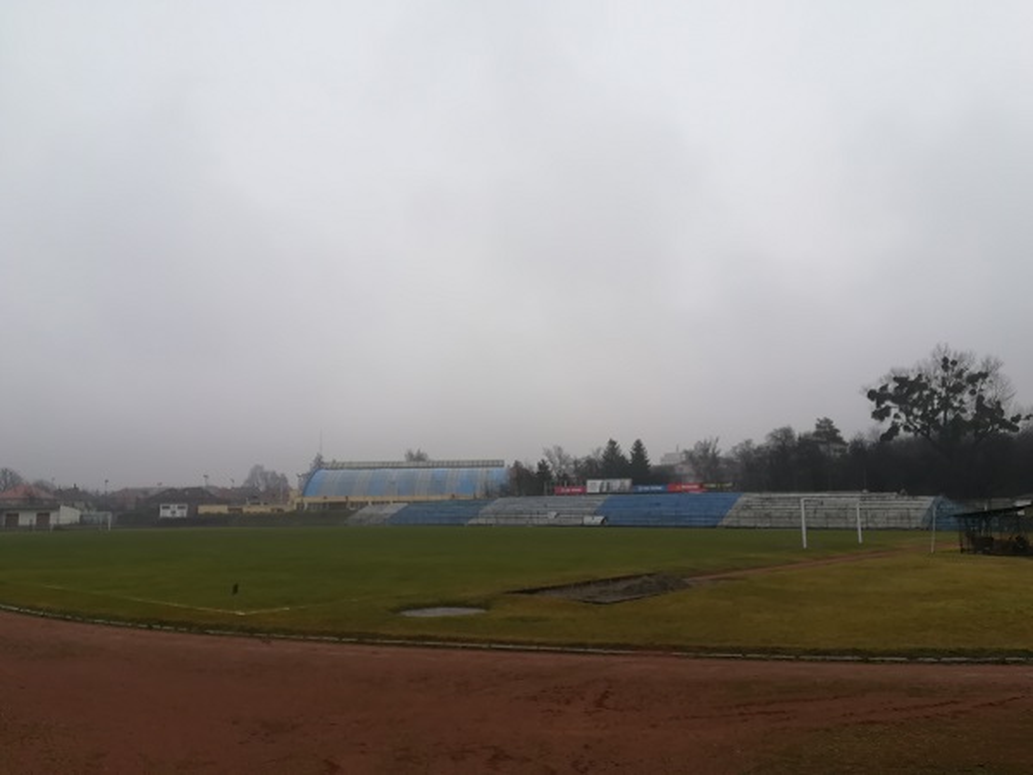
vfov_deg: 53.1
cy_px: 388
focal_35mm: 26
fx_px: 776
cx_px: 516
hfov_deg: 67.3
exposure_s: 1/255
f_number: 2.2
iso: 50
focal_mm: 3.83
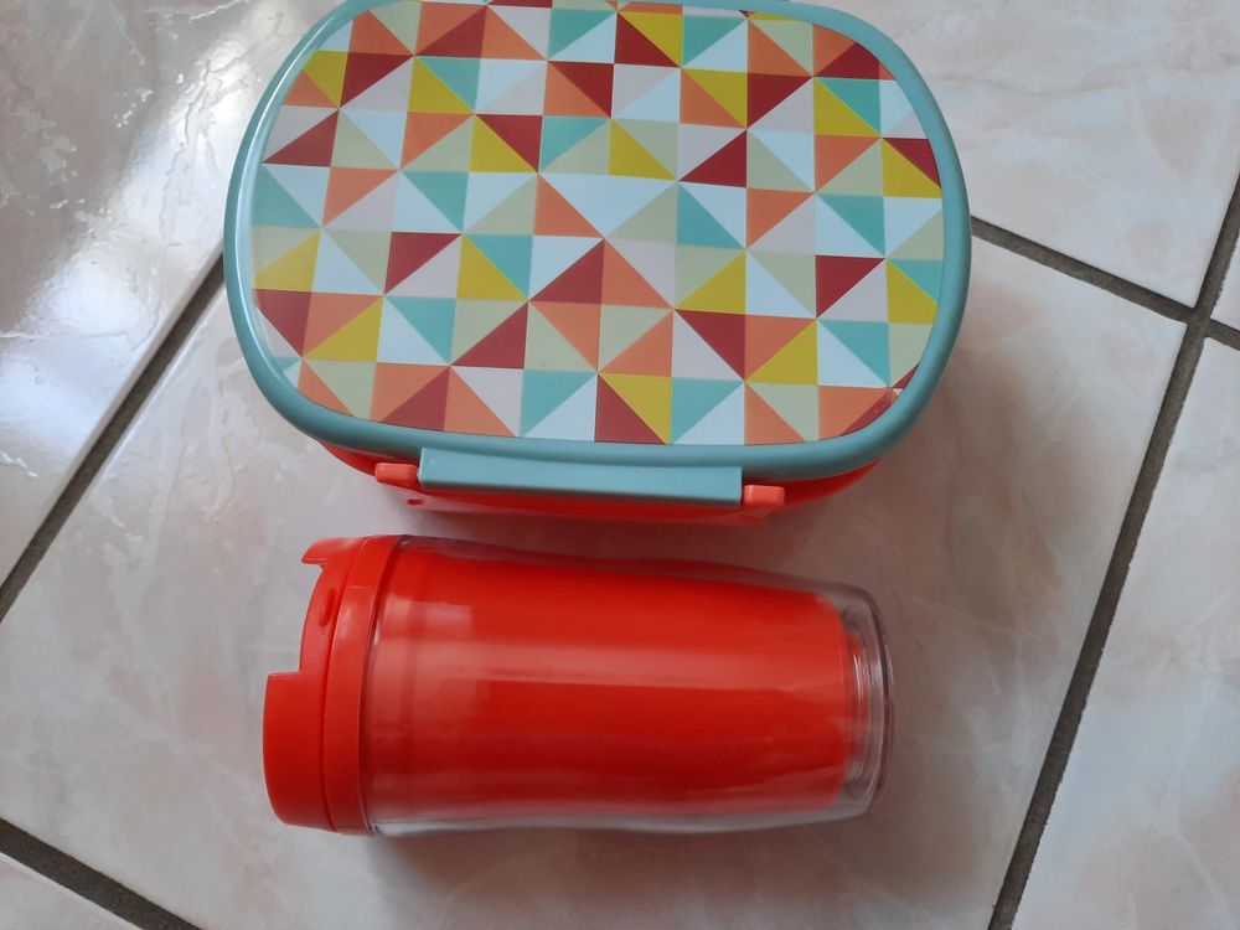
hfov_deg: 69.4
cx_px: 620
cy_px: 465
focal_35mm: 25
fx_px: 896
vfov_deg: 54.9
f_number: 2
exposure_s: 1/60
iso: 320
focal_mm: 4.6
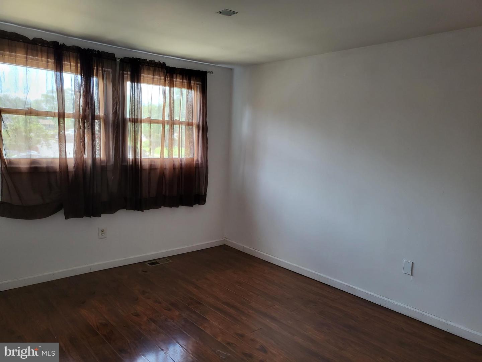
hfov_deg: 67.3
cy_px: 181
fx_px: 362
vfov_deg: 53.1
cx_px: 241
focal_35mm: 26
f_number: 1.8
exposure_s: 1/40
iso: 320
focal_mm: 4.25
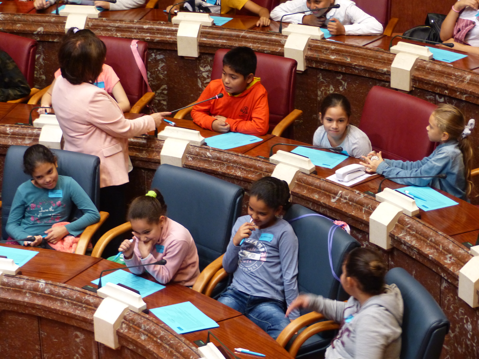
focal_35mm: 121
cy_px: 180
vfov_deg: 12.2
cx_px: 240
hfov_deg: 16.3
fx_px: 1674
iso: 400
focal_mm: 21.8
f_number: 2.8
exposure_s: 1/30
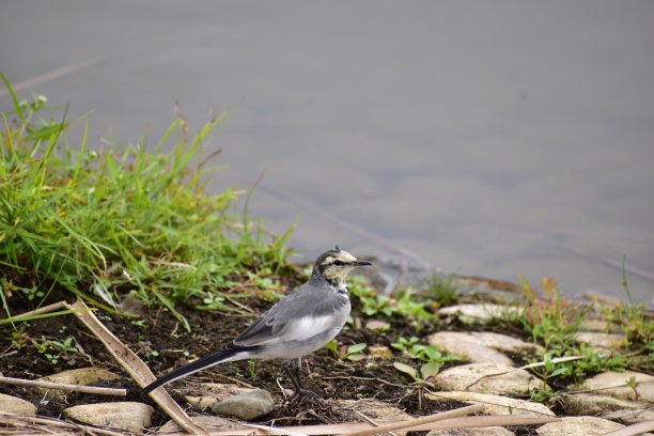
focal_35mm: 450
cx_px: 327
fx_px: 8174
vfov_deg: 3.1
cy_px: 218
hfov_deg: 4.6
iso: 100
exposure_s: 1/200
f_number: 6.3
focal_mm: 300
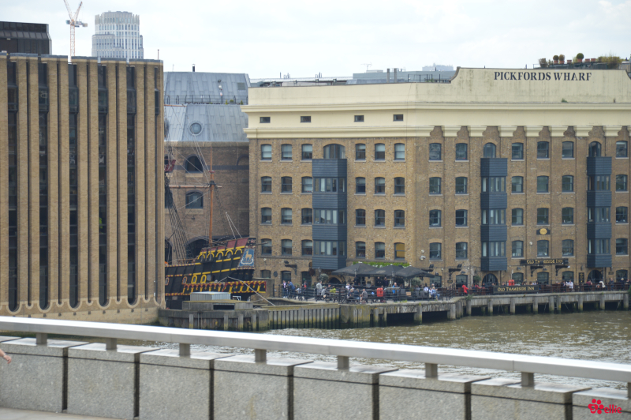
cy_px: 210
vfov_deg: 8.7
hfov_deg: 13.1
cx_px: 316
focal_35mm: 158
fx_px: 2758
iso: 100
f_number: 6.3
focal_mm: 105
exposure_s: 1/200
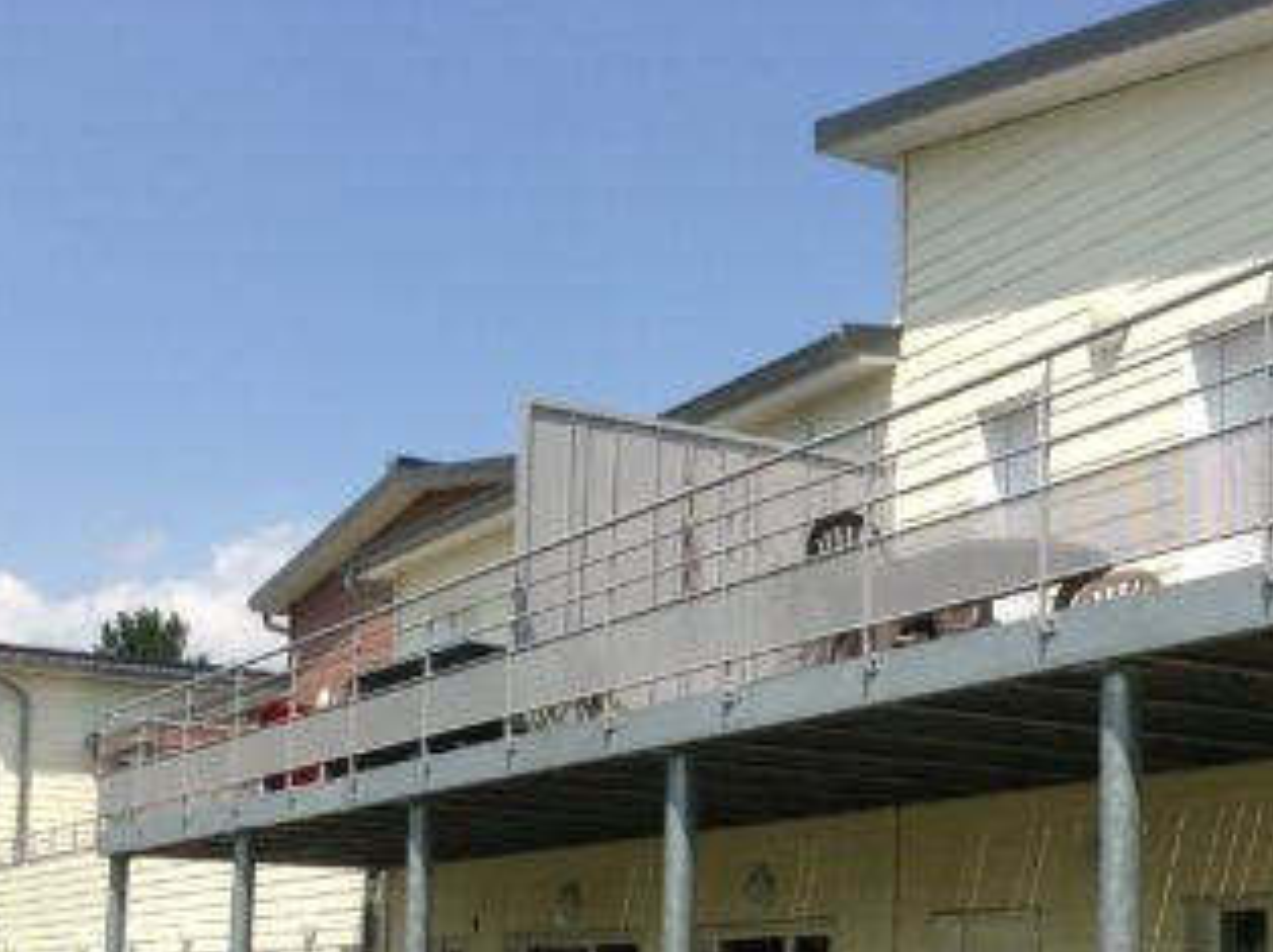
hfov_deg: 30.6
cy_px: 802
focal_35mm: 63
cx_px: 778
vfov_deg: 22.8
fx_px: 2315
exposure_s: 1/1233
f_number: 2.4
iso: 32
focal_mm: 3.3
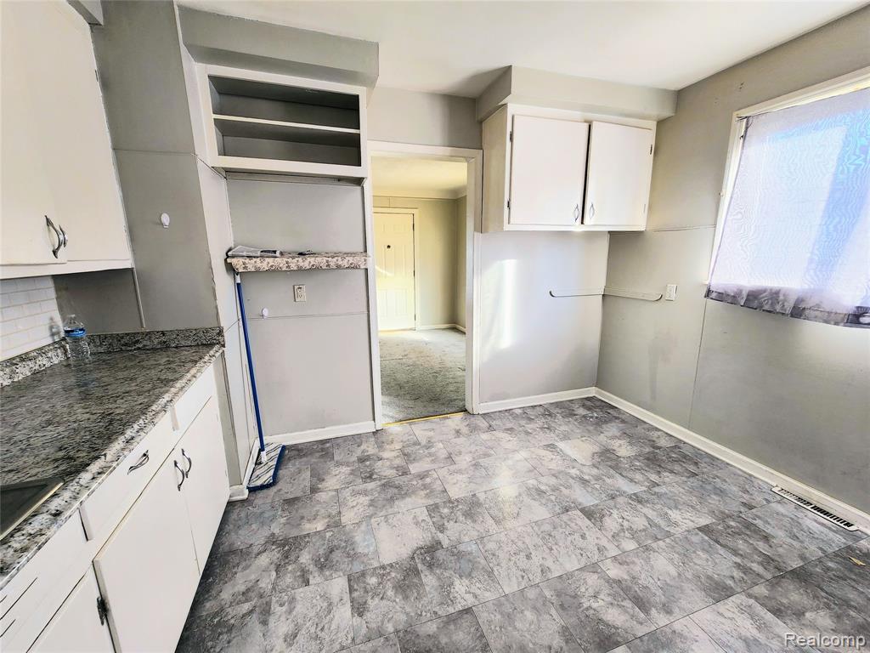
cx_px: 435
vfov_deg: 89.9
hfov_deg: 106.2
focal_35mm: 13
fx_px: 327
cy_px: 326
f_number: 2.2
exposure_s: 1/60.2
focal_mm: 2.2
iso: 80
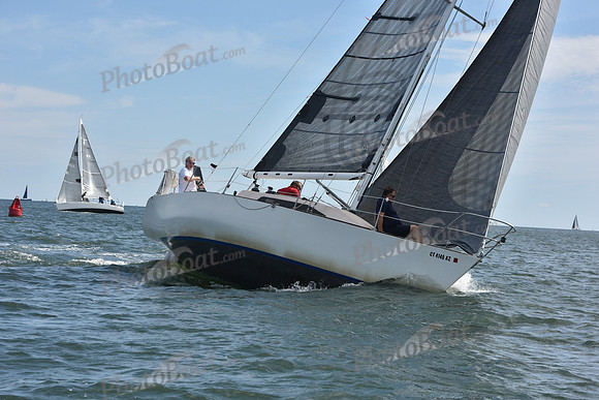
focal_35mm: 100
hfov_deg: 20.4
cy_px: 200
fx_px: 1664
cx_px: 300
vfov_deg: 13.7
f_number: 10
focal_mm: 100
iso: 320
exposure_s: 1/1000
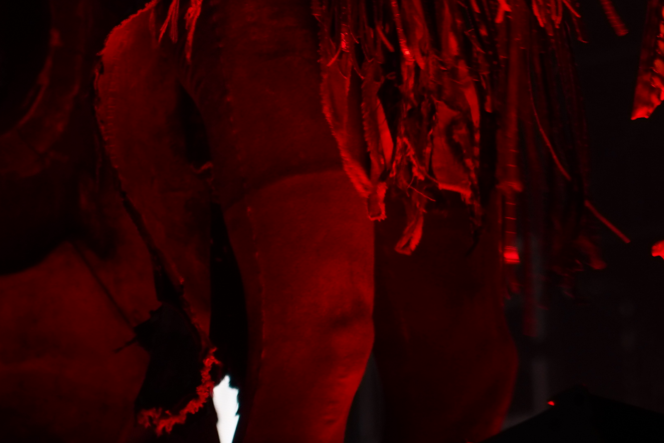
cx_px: 477
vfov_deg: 3.5
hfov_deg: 5.2
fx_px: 7249
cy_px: -319
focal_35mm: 393
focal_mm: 105
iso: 200
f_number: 4
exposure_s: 1/125
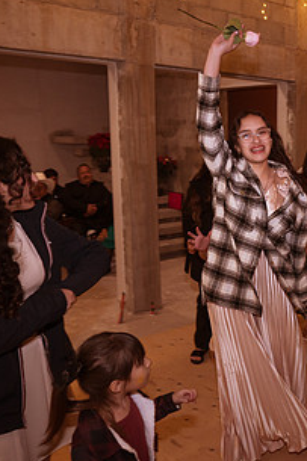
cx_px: 310
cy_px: 227
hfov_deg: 32.1
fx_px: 487
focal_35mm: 38
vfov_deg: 50.7
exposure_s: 1/100
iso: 1600
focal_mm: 20
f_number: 3.5
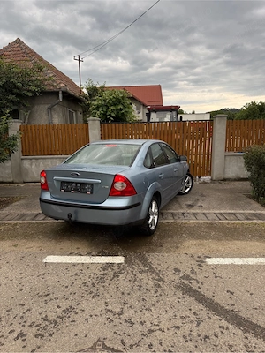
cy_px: 176
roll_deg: +0.5
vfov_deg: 71.6
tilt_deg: -8.8
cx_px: 132
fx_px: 245
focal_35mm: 24
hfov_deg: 56.8
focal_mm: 6.76
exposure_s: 1/494
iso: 100
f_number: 1.78
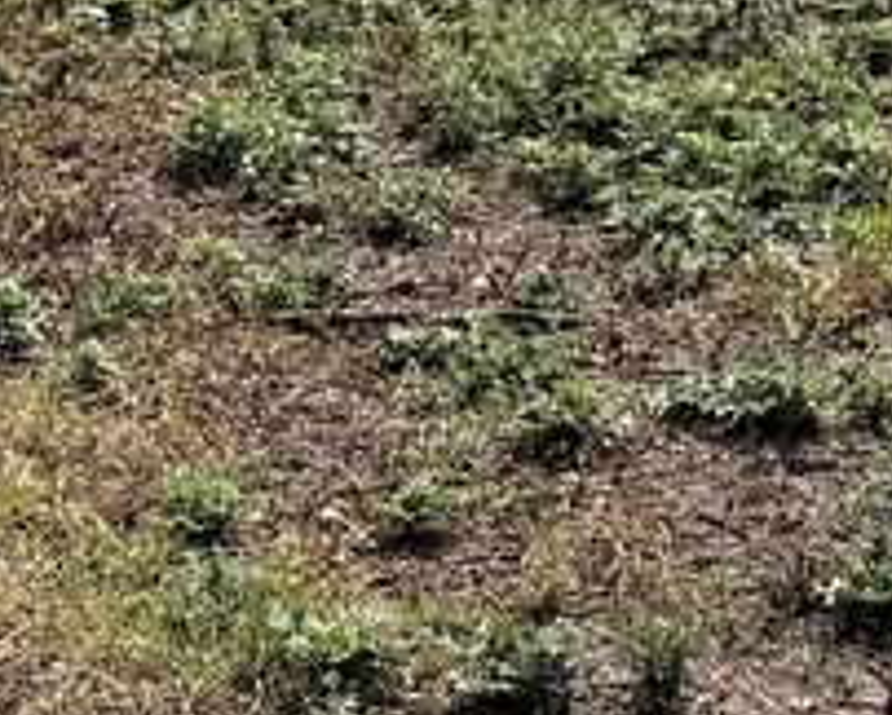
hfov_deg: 11.5
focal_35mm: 167
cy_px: -380
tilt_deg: -7.1
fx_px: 4413
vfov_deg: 9.0
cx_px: 662
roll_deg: +0.9
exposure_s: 1/4673
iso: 80
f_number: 1.78
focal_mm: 6.76
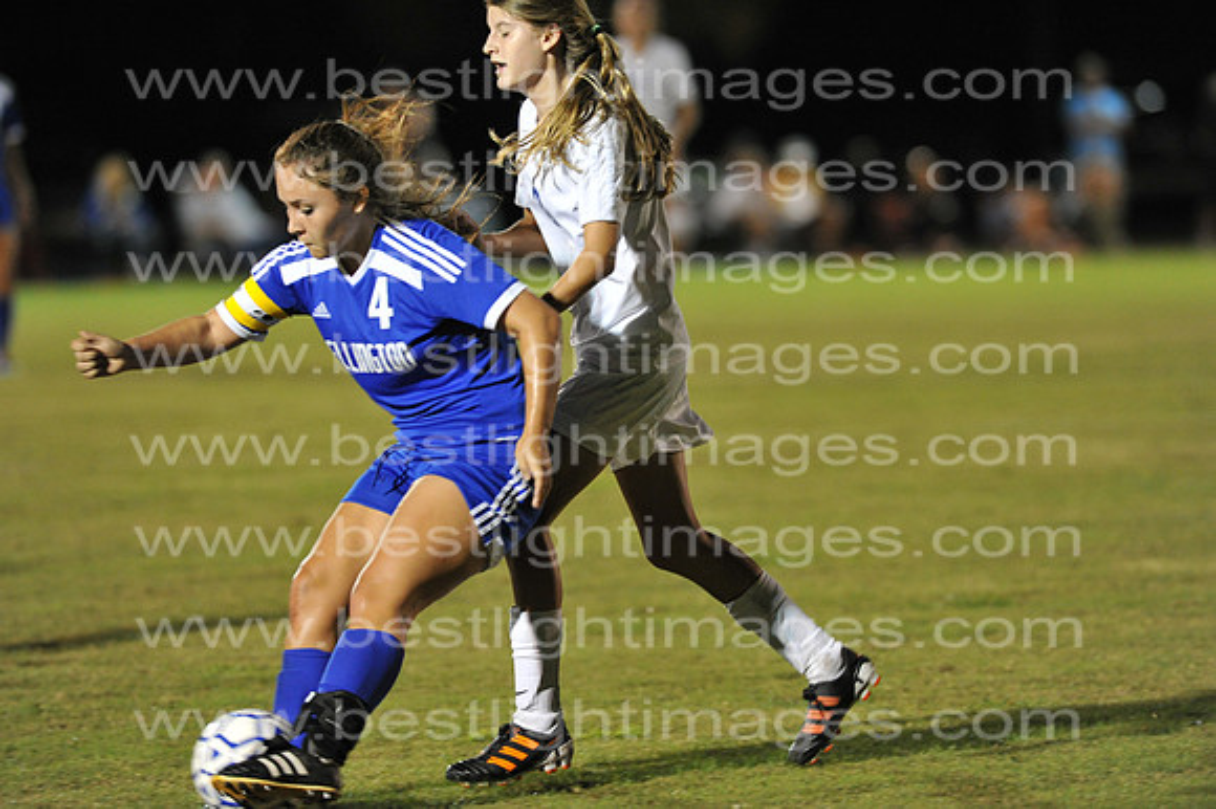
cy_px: 404
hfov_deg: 6.9
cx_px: 608
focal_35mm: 300
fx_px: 10127
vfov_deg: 4.6
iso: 5000
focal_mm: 300
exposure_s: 1/400
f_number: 4
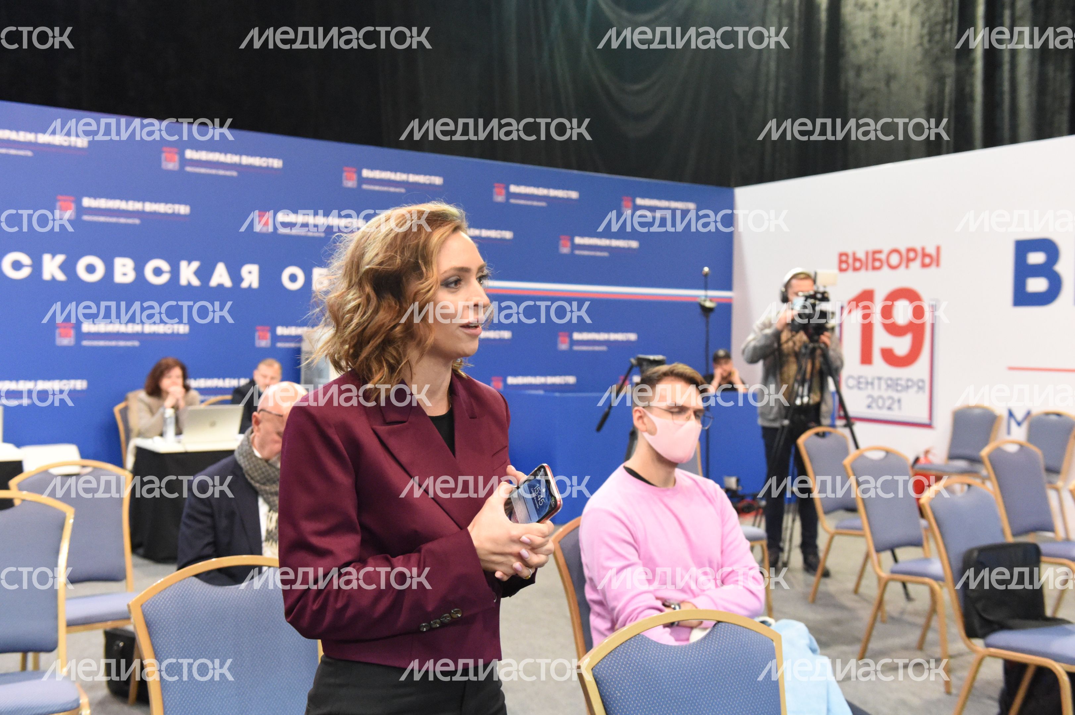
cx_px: 538
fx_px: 1074
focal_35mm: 36
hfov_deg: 53.2
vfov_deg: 36.8
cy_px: 358
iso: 12800
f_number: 5
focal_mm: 36
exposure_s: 1/320
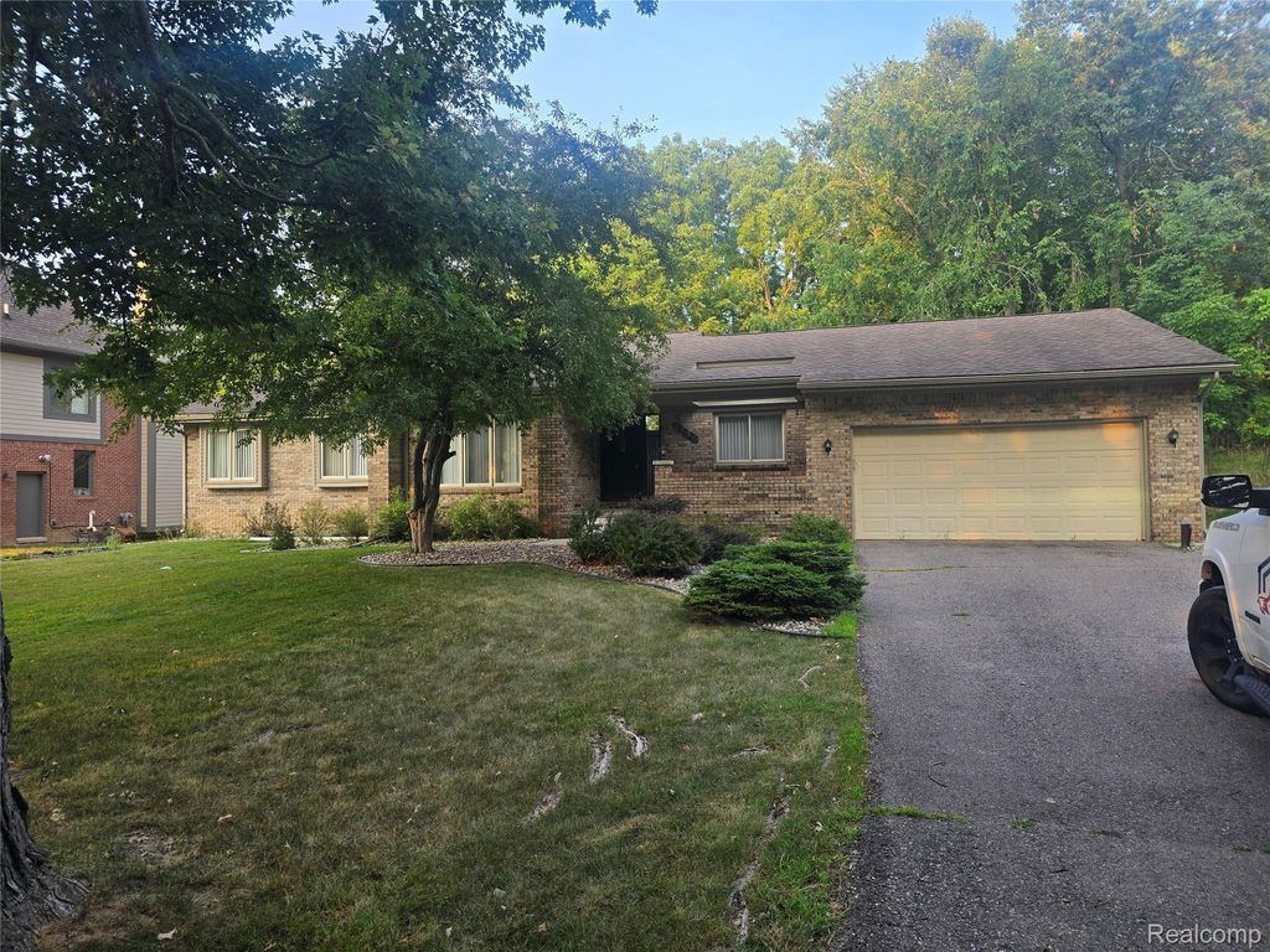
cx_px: 635
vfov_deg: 58.9
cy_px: 476
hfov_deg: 73.9
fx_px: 844
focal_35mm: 23
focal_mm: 6.3
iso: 25
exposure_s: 1/180
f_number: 1.7
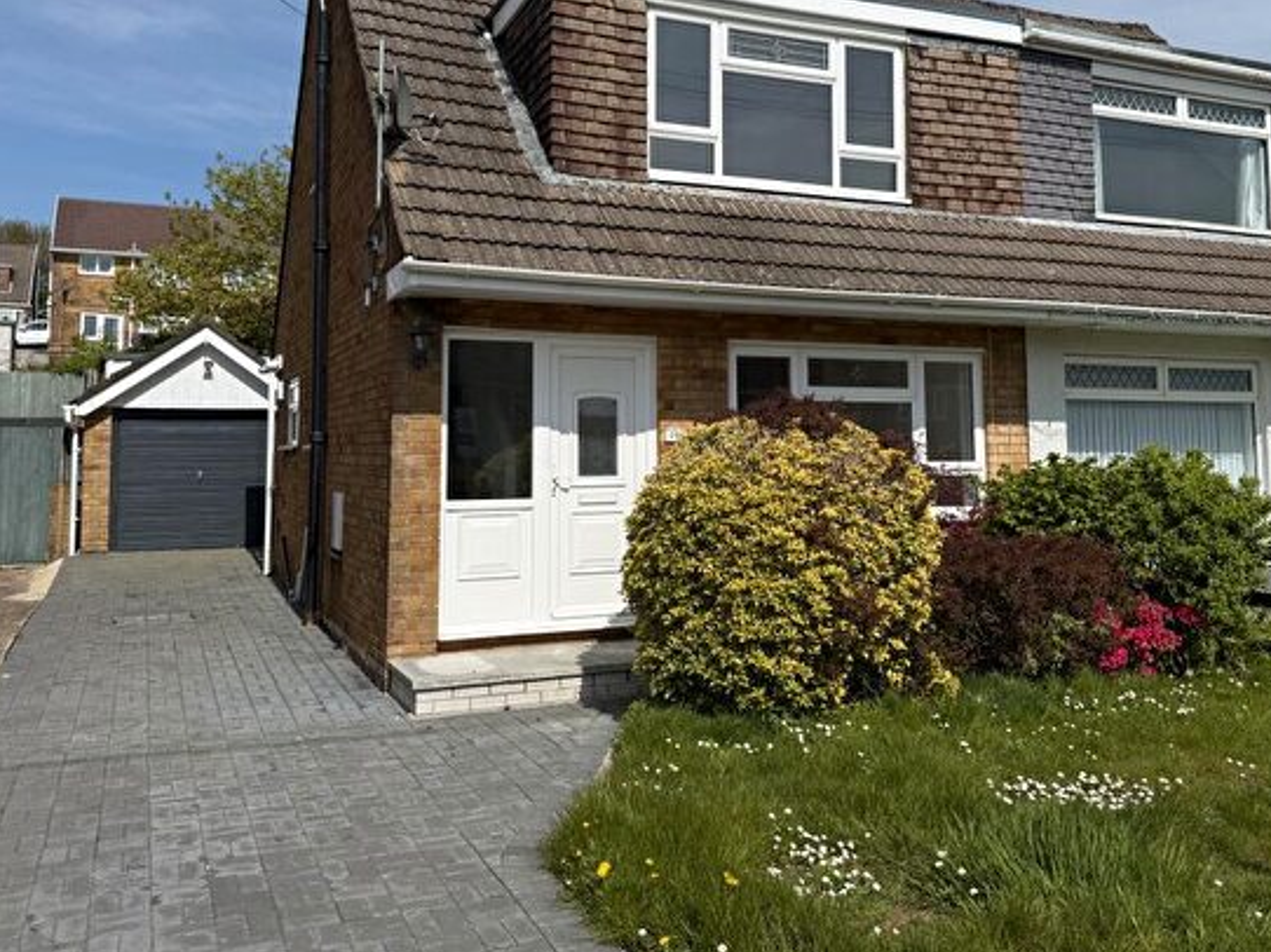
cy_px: 351
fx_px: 1138
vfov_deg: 45.0
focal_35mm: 31
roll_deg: +0.4
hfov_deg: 58.4
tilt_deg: +6.3
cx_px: 626
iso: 80
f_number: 1.78
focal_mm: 6.76
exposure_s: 1/7353
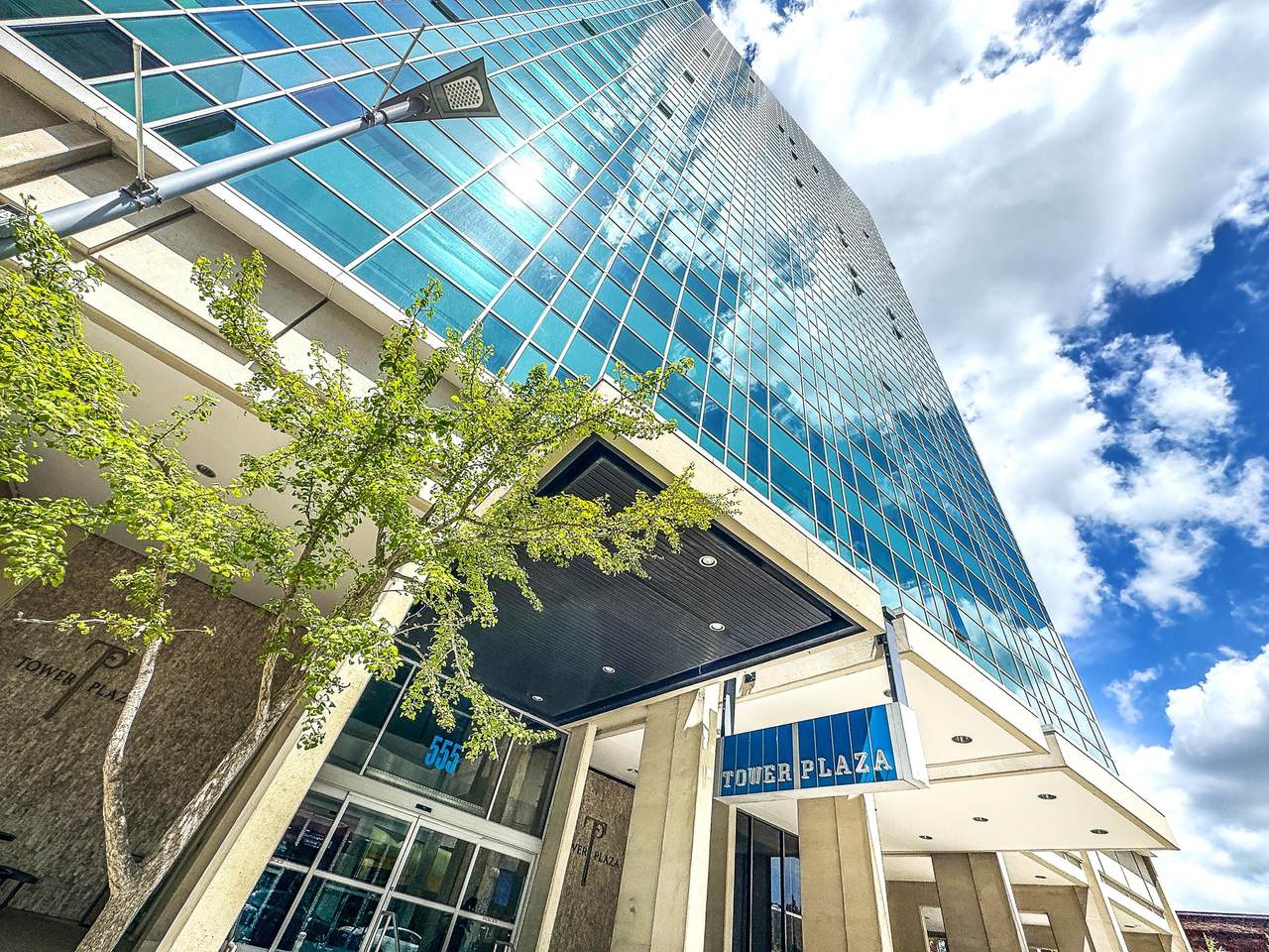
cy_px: 476
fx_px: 513
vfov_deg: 85.7
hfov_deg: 102.1
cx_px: 634
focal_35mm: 14
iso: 50
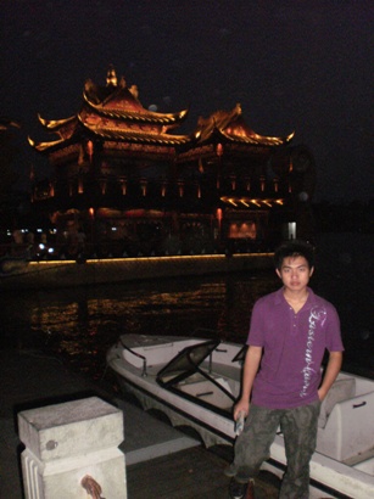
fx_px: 519
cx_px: 187
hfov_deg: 39.6
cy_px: 250
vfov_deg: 51.4
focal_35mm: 36
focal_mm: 6.3
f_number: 3.1
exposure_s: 1/30
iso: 500
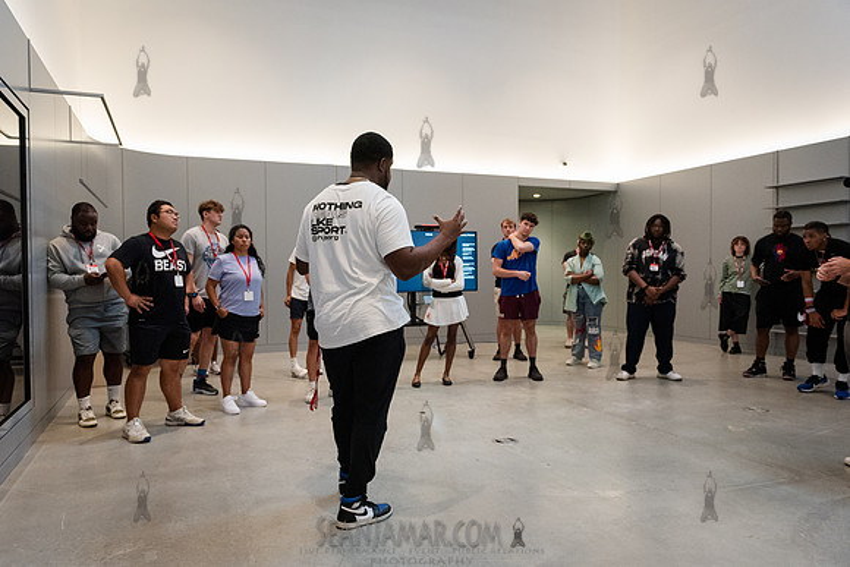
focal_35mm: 25
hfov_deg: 70.7
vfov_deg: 50.6
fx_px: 599
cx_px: 411
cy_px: 284
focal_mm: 24
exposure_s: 1/250
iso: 6400
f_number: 3.5
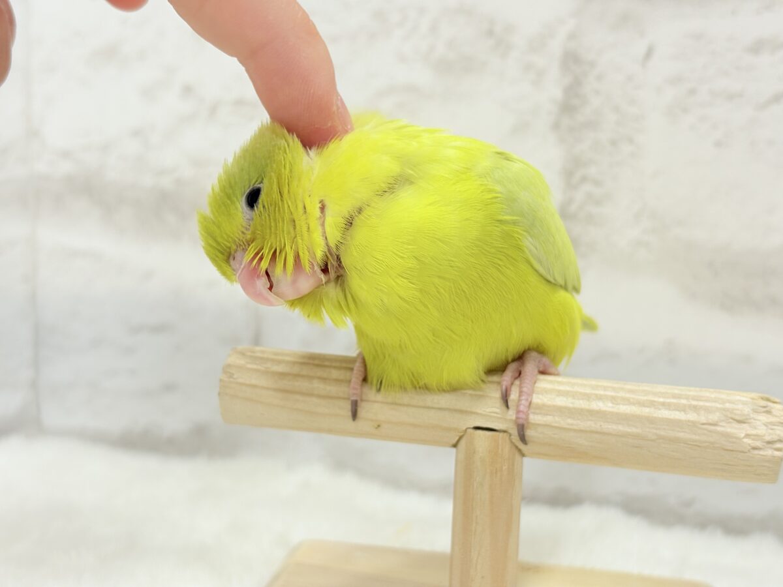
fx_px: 1176
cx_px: 392
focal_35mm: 52
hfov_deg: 36.8
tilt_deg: -10.2
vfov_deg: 28.0
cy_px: 294
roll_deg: -1.7
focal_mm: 5.96
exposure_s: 1/50
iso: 40
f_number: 1.6
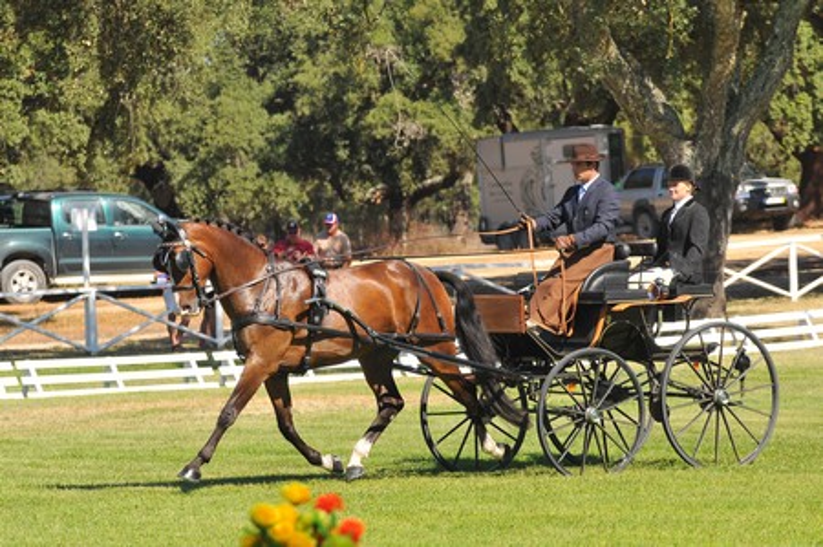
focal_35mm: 248
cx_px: 412
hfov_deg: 8.3
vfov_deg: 5.5
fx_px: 5652
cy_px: 274
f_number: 5.6
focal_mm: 165
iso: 400
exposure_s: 1/800
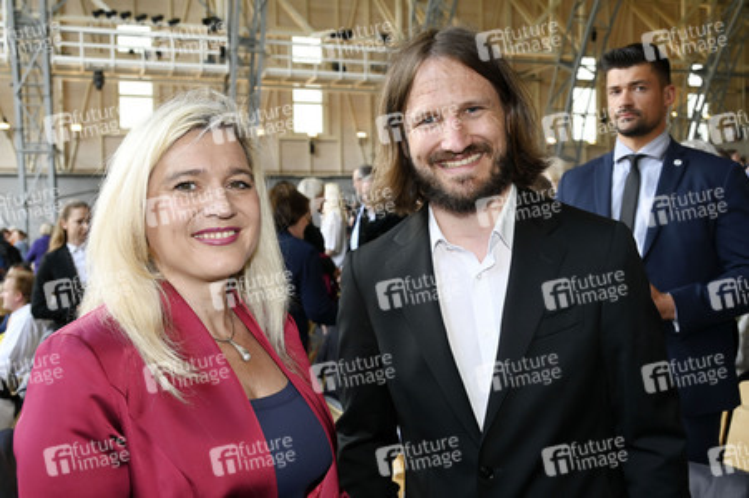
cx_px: 374
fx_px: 728
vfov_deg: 37.8
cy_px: 249
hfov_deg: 54.5
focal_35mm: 35
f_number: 6.3
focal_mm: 35
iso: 800
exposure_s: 1/160
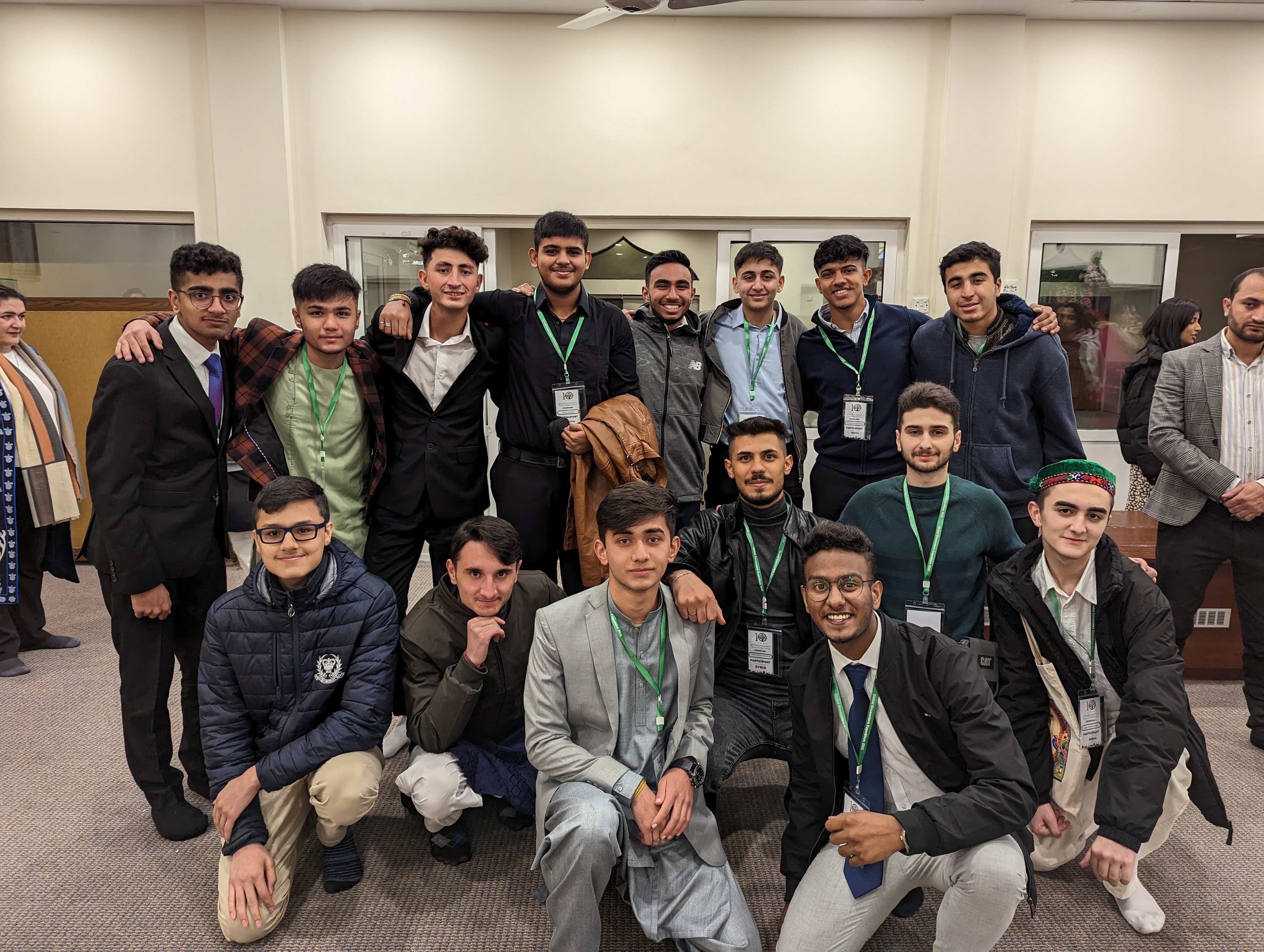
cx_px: 632
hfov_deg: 71.5
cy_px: 476
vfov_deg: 56.9
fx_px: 878
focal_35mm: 24
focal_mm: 6.81
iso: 104
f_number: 1.85
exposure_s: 1/30
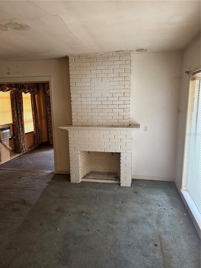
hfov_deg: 56.8
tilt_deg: -8.2
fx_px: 186
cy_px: 134
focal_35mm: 24
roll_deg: +1.1
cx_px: 100
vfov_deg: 71.6
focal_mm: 6.76
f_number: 1.78
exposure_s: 1/60
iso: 320
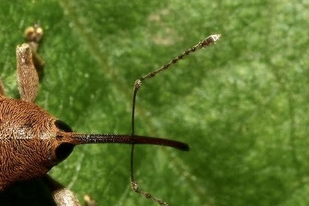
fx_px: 2618
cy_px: 158
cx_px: 12
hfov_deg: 6.7
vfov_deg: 4.5
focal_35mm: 305
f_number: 29
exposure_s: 1/60
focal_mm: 105
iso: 100
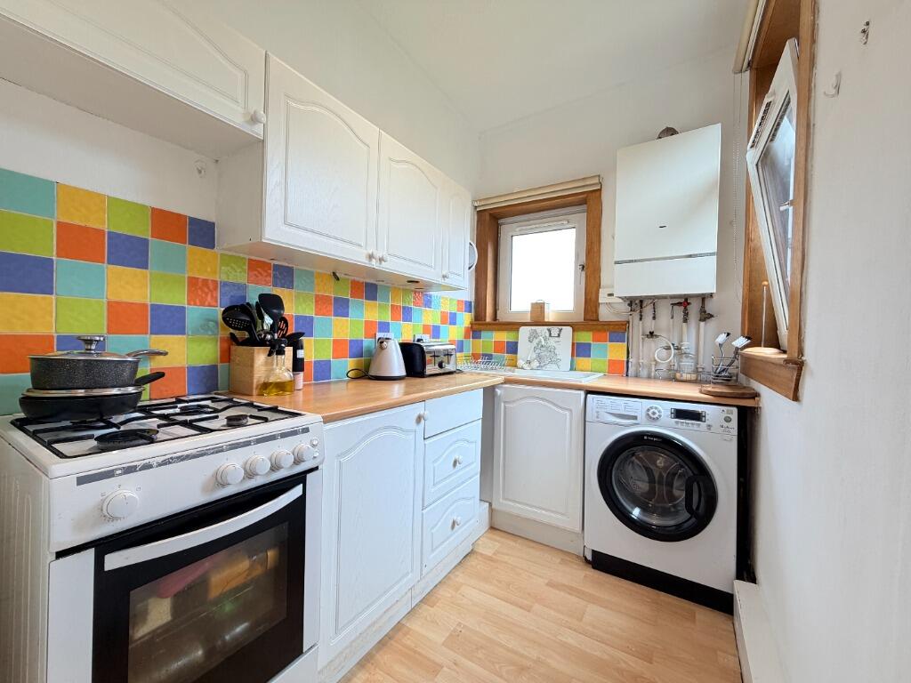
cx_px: 456
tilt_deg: -0.1
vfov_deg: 85.7
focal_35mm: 14
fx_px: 368
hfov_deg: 102.1
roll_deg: -1.1
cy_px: 342
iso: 200
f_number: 2.2
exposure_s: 1/100
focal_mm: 2.22
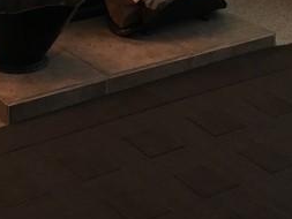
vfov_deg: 12.6
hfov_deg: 17.7
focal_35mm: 110
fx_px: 928
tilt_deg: -13.0
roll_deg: +2.3
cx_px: 63
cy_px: -134
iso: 160
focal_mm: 4.15
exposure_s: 1/30
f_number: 2.2
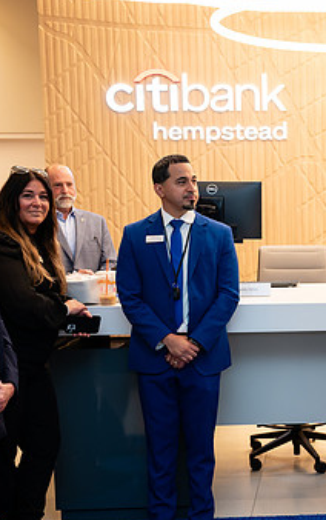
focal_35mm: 59
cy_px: 288
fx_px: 837
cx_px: 384
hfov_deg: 20.7
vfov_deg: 34.5
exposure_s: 1/200
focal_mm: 32.5
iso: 500
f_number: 3.2
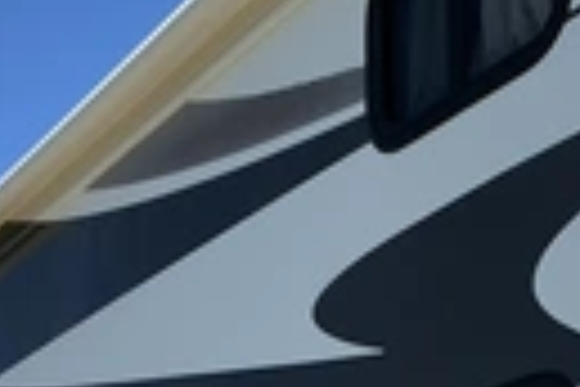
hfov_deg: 22.2
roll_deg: +1.6
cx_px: 490
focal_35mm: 90
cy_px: 490
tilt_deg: +11.3
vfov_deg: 14.6
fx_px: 1450
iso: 25
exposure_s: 1/2058
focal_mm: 3
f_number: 1.8
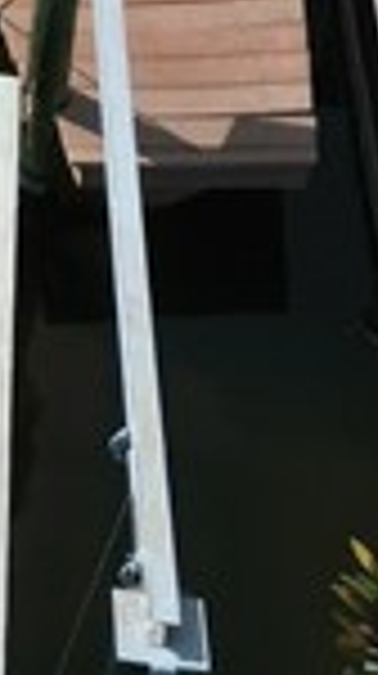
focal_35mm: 179
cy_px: -909
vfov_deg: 10.5
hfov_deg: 6.4
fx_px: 3200
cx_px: -594
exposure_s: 1/5000
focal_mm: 6.72
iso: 140
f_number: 1.7
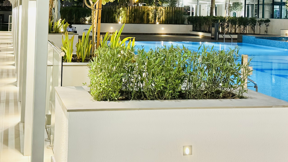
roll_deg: -2.0
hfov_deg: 35.2
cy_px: 14
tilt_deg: +0.3
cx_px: 105
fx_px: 451
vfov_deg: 20.0
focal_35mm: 59
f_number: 1.78
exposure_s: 1/50
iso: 320
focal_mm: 6.76
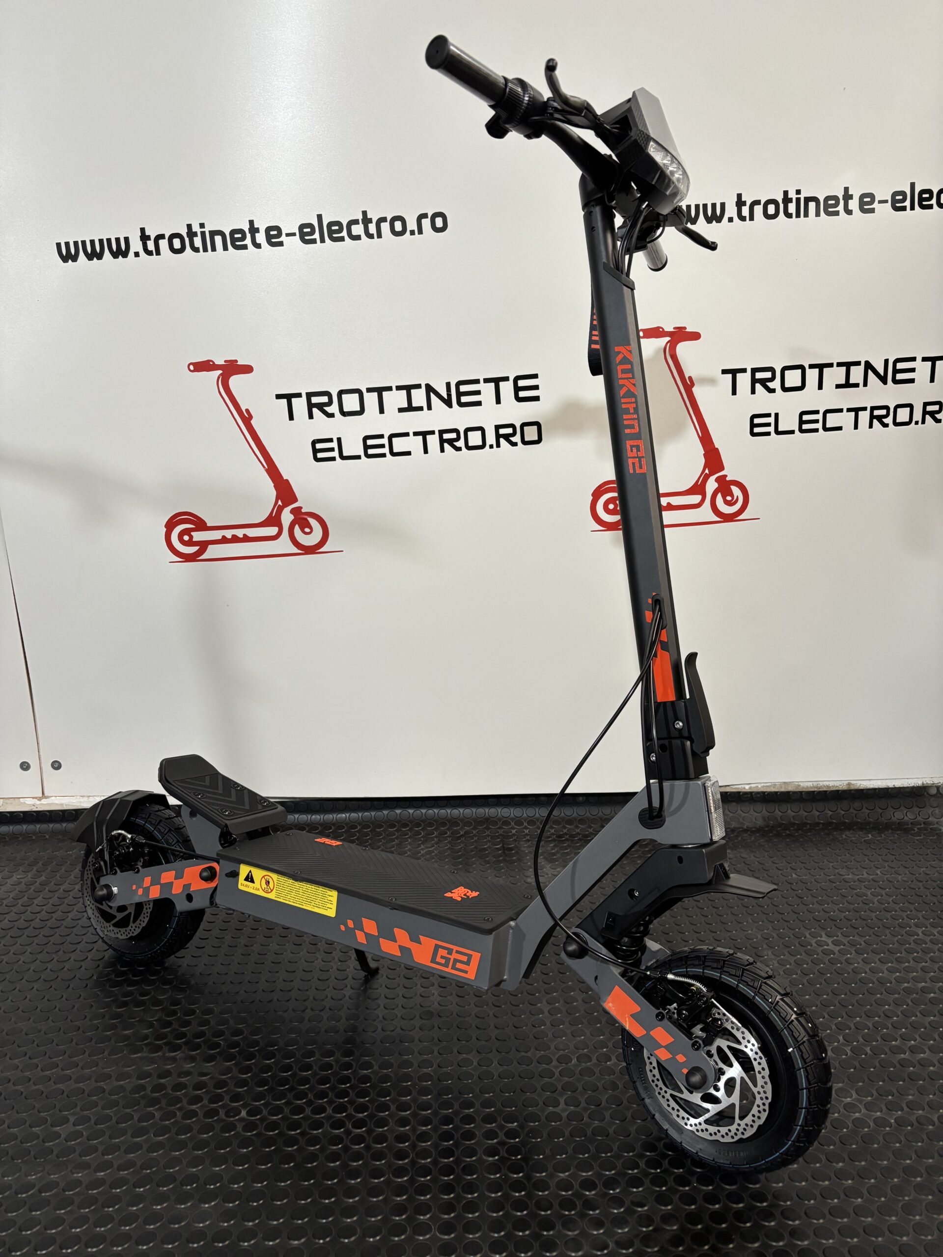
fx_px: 944
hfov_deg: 53.1
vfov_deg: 67.3
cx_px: 472
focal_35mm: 26
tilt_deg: -14.3
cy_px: 628
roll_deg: +0.2
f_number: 1.6
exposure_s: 1/60
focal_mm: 5.96
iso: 250
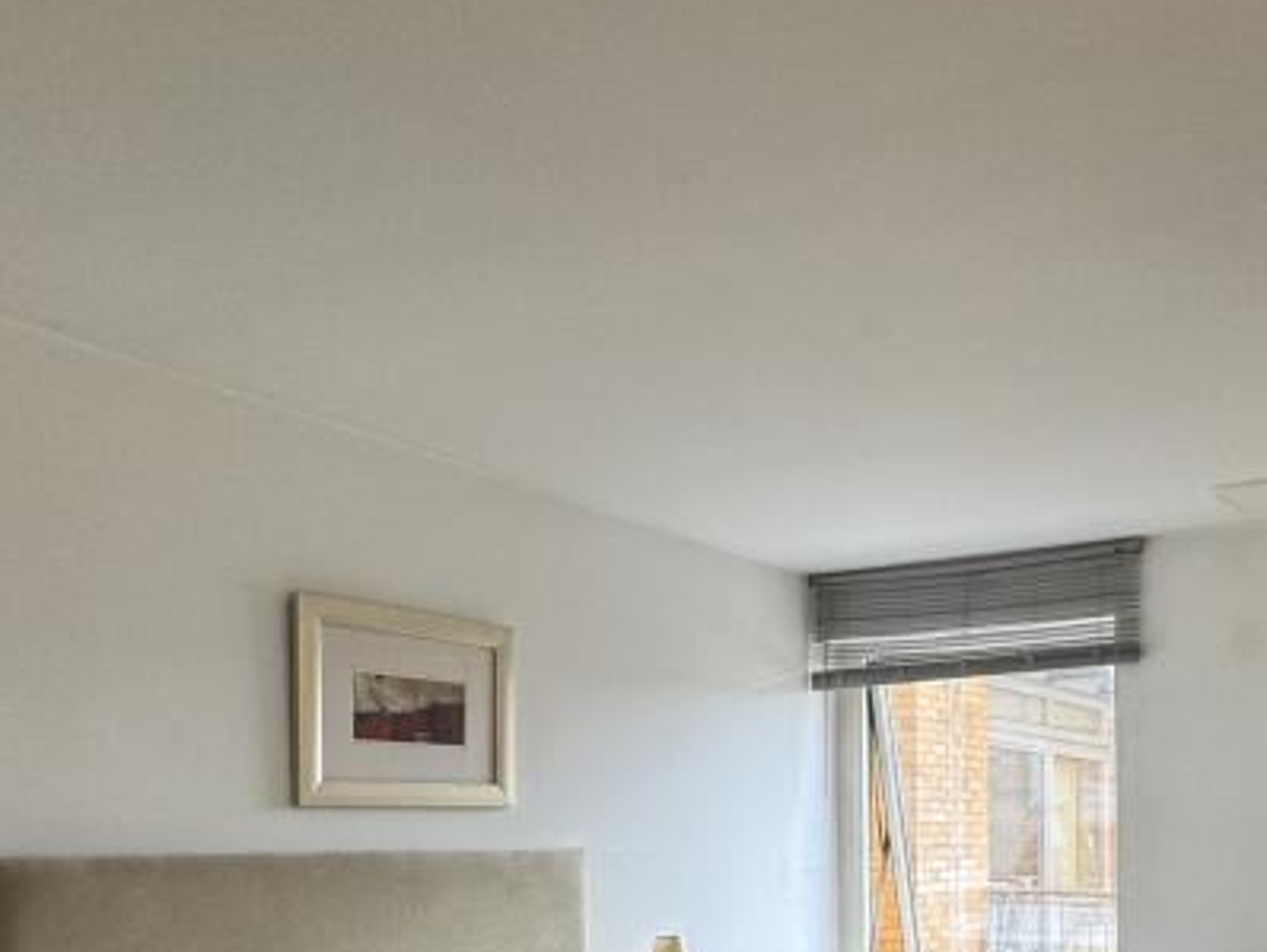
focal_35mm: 36
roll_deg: +0.7
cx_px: 860
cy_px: 872
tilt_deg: -1.9
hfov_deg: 50.3
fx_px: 1318
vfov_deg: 36.9
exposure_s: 1/100
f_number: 2.2
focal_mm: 2.22
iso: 125
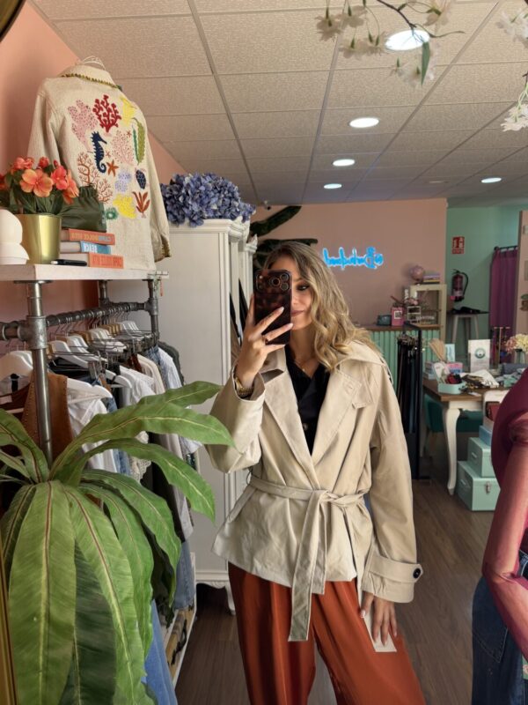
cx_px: 264
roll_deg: +0.9
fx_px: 488
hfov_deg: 56.8
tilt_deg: -7.1
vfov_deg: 71.6
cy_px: 352
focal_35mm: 24
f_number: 1.78
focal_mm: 6.76
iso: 100
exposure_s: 1/188
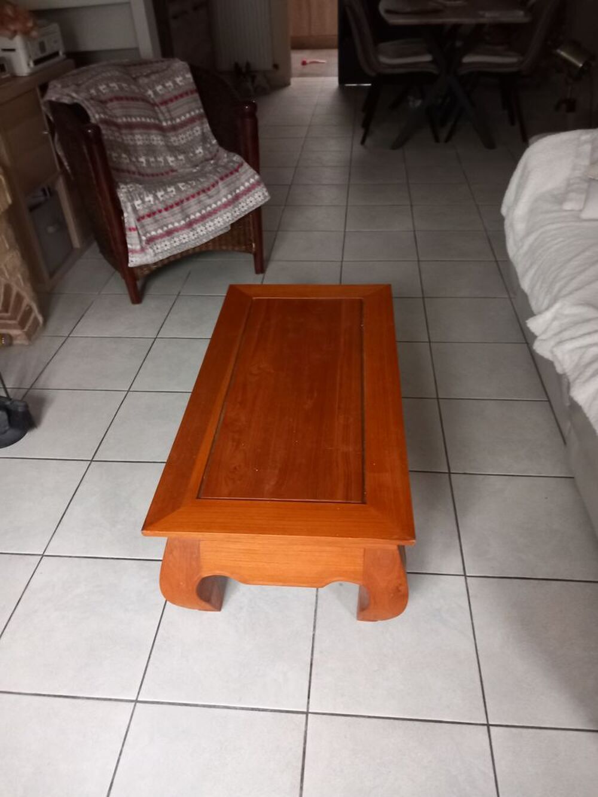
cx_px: 299
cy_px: 398
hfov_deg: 51.4
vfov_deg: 65.3
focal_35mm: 27
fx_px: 622
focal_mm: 4
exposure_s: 1/20
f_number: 1.8
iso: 500
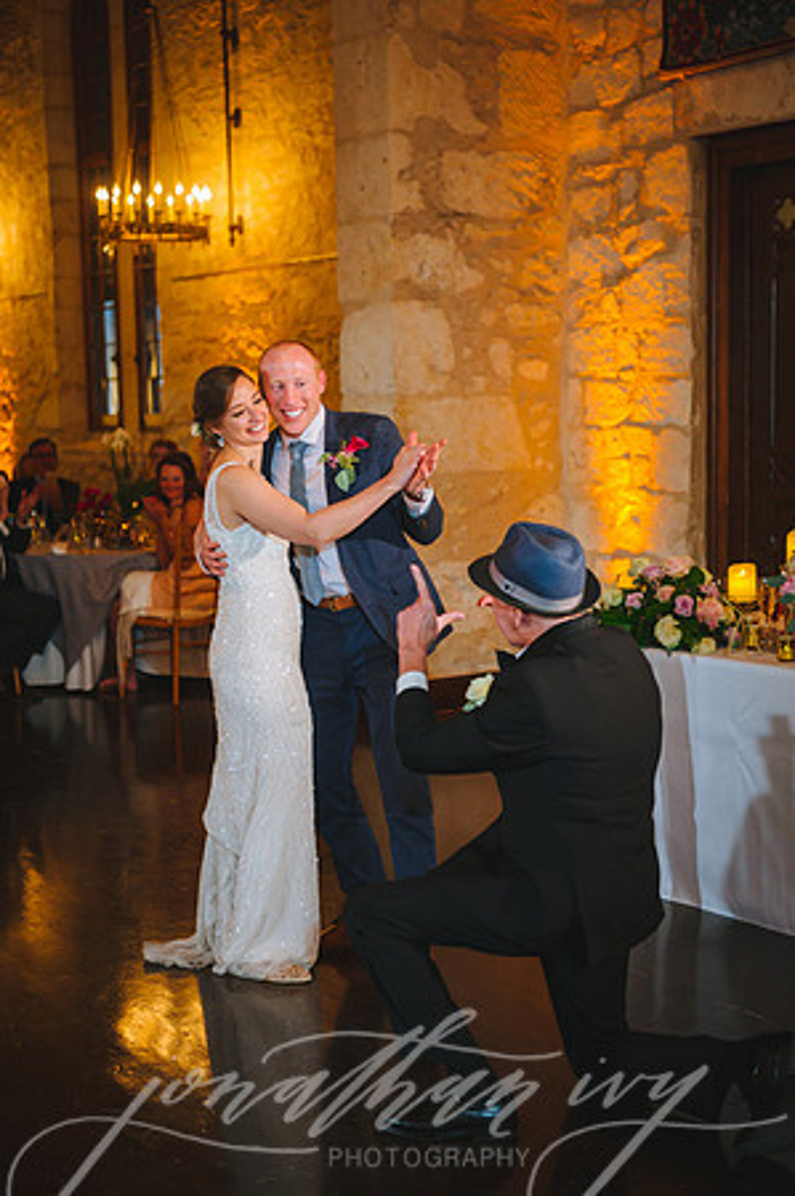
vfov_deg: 38.2
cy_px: 598
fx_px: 1726
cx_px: 398
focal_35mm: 52
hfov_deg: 25.9
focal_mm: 52
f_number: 2.8
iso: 3200
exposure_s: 1/125
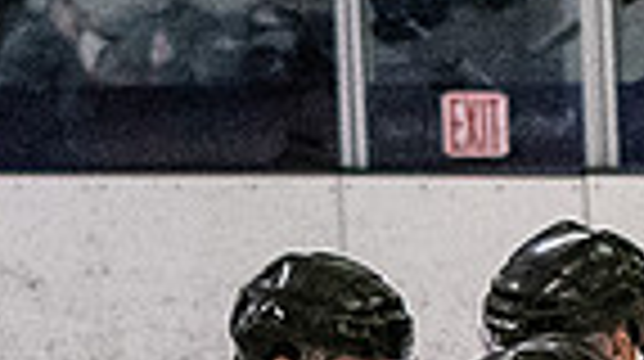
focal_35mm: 713
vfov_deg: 1.7
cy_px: 580
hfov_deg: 3.0
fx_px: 12160
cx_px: 506
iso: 2500
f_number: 3.5
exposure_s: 1/800
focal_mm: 70
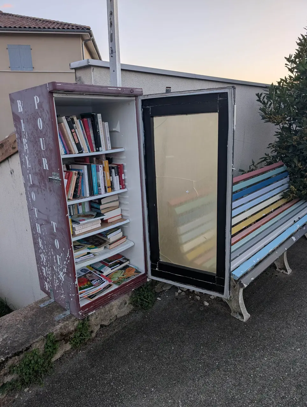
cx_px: 154
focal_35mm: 24
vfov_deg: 71.5
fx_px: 283
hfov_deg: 56.9
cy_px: 204
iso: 21
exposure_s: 1/79.2
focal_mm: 6.9
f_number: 1.68
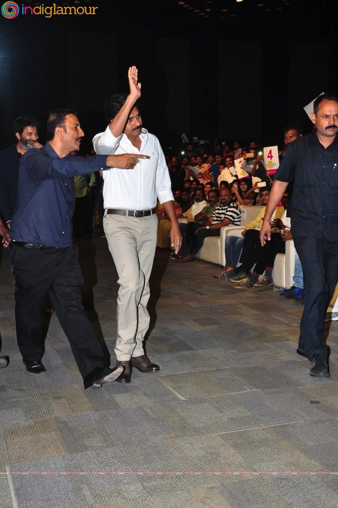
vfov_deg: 43.6
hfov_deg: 29.8
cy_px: 254
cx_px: 169
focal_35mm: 45
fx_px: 635
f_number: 6.3
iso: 640
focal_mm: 30
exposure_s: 1/125
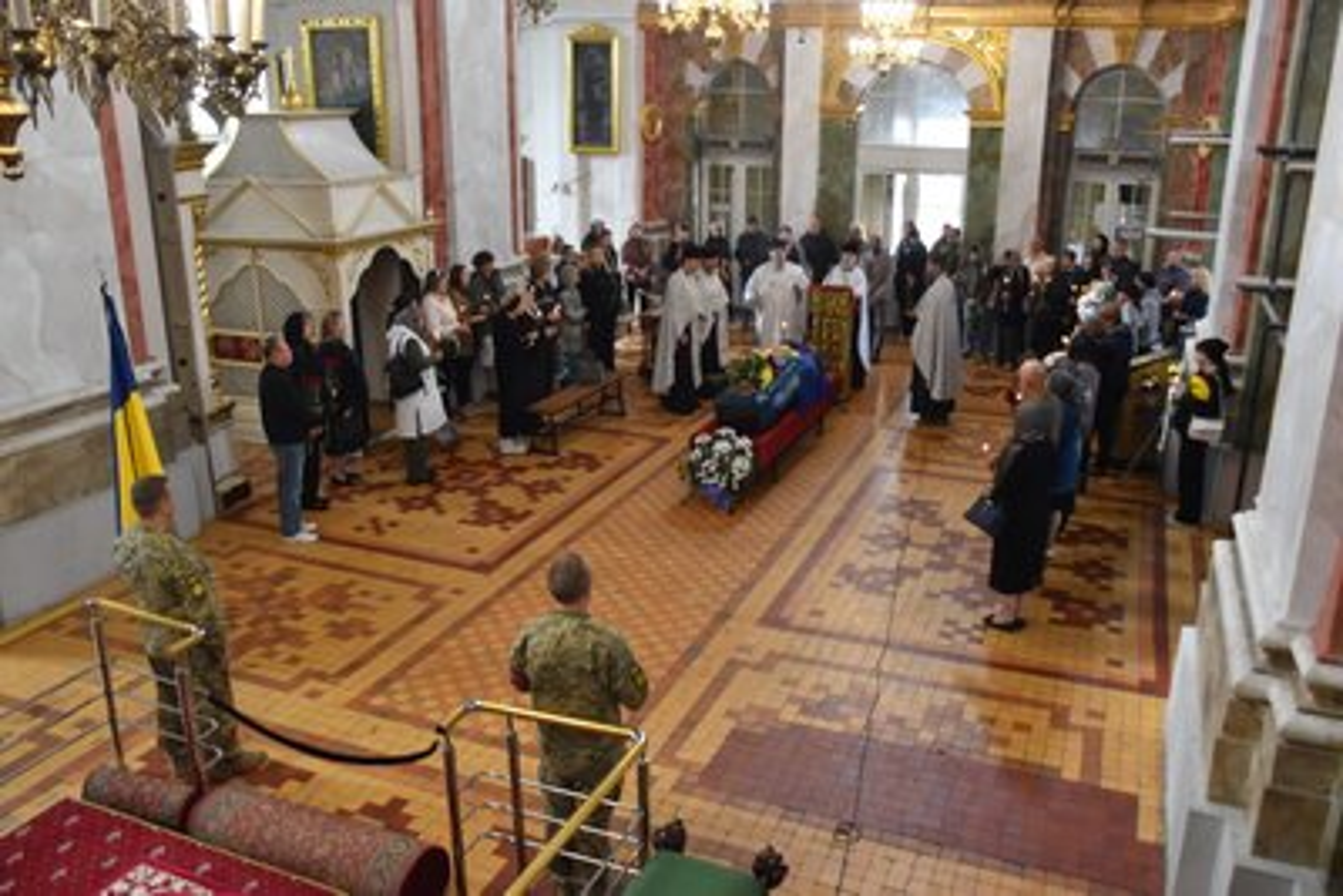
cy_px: 448
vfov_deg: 43.6
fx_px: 1120
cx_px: 672
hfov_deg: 61.9
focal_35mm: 30
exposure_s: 1/60
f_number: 4
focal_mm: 20
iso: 800
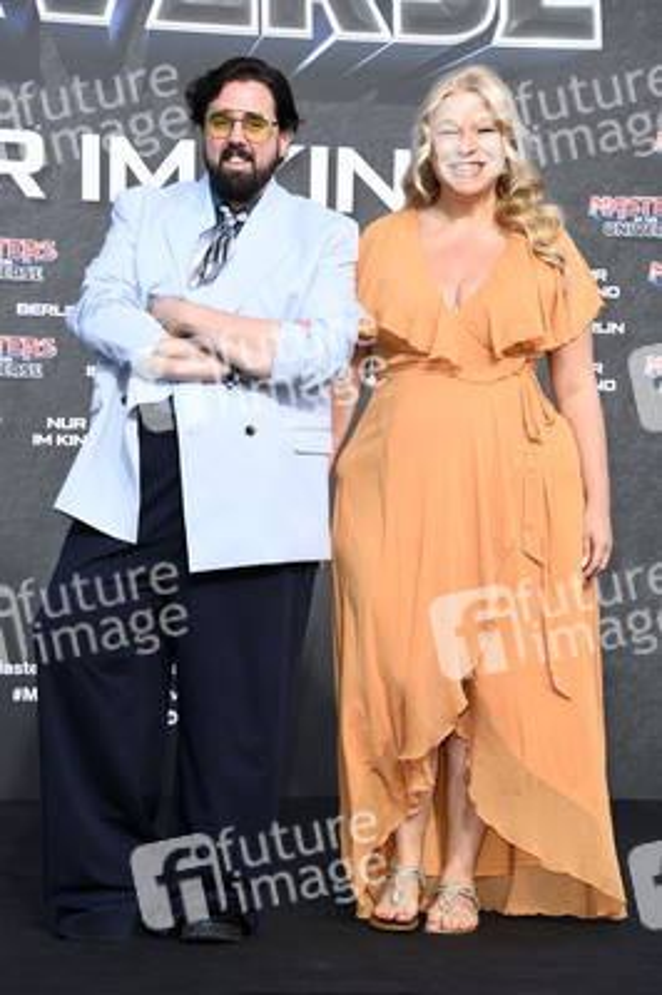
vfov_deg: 19.5
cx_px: 331
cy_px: 498
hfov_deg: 13.0
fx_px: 2901
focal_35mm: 105
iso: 250
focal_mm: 105
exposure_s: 1/250
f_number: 6.3
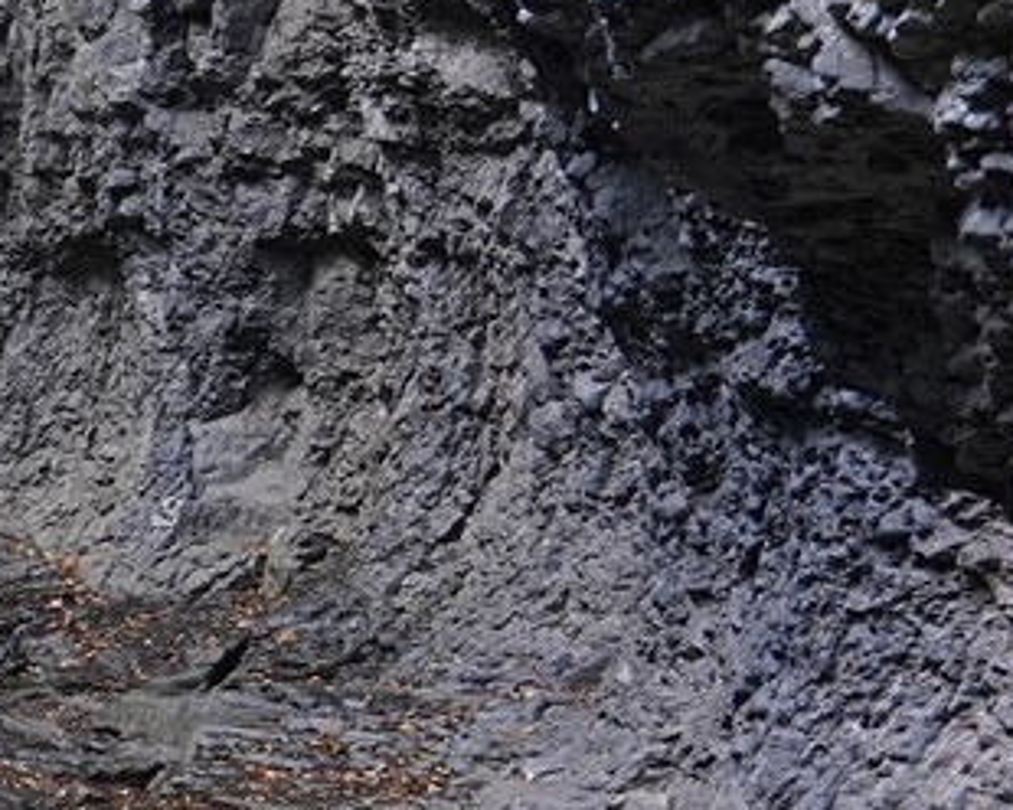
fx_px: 6356
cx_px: -1689
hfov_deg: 8.1
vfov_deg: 7.3
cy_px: 353
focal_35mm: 212
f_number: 6.3
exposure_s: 1/100
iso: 1600
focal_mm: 35
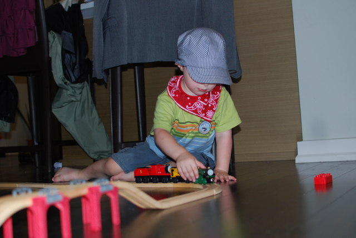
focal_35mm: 52
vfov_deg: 25.8
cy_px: 119
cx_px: 178
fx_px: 520
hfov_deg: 37.8
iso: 200
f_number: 2.8
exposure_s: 1/60
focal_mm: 35
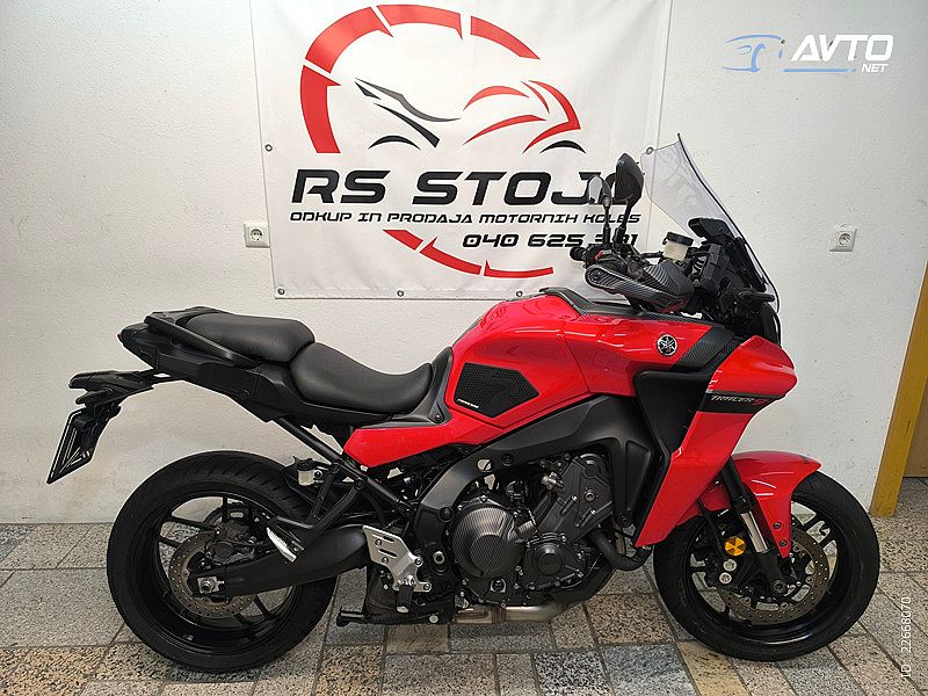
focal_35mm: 23
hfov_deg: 73.9
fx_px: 617
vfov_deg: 58.9
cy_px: 348
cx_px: 464
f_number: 1.65
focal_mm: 6.14
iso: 320
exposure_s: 1/100
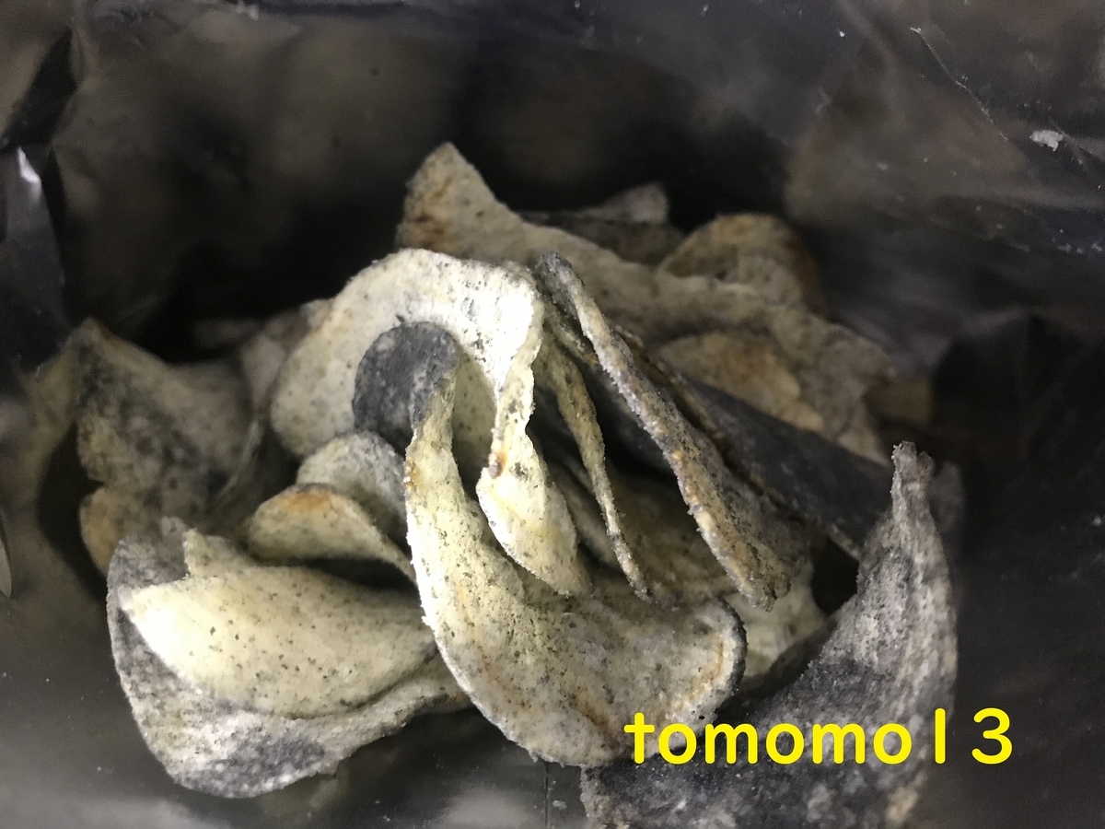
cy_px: 414
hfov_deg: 63.4
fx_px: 894
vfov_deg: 49.7
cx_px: 552
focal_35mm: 28
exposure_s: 1/15
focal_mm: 3.99
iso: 100
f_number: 1.8
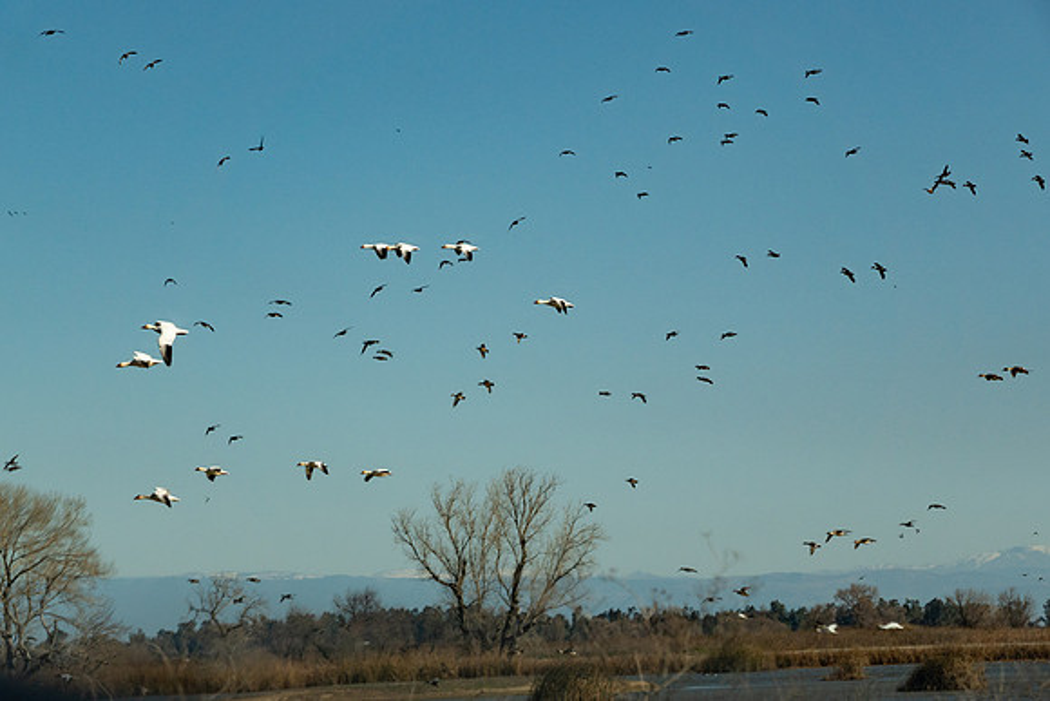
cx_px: 545
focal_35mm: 191
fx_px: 5568
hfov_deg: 10.8
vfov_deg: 7.2
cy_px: 337
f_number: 5.6
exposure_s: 1/1250
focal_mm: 64.84
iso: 100
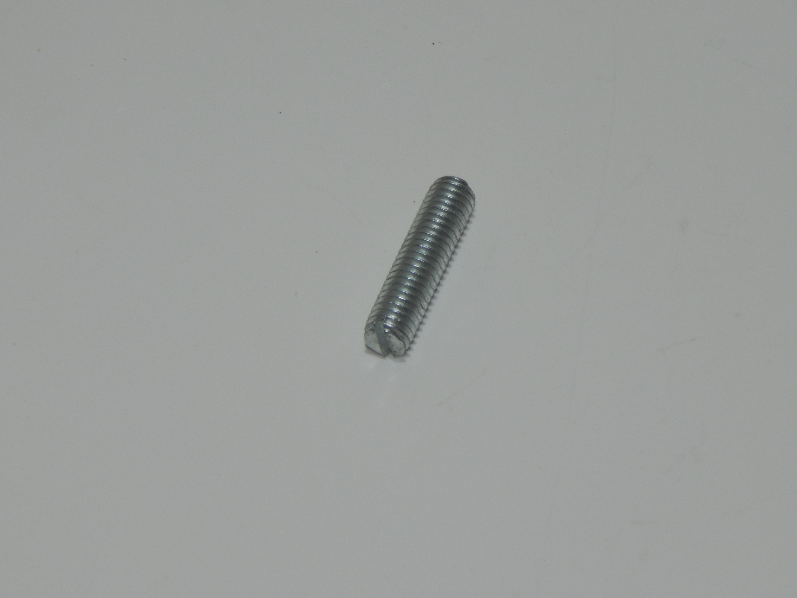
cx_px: 398
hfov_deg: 9.5
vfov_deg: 7.1
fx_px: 4812
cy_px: 299
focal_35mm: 209
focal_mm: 37.1
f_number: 5.4
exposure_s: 1/60
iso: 125
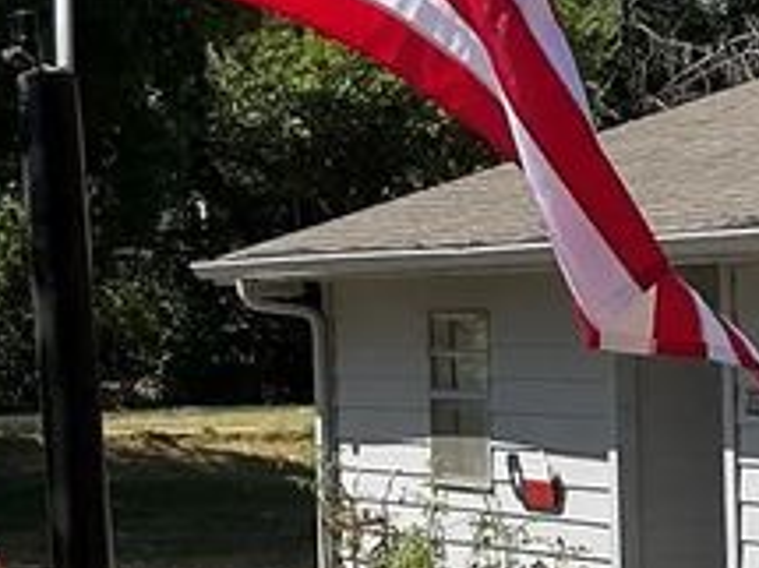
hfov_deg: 13.4
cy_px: 480
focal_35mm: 138
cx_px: 1193
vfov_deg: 10.7
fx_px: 3024
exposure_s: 1/1626
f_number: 1.8
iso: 16
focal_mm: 3
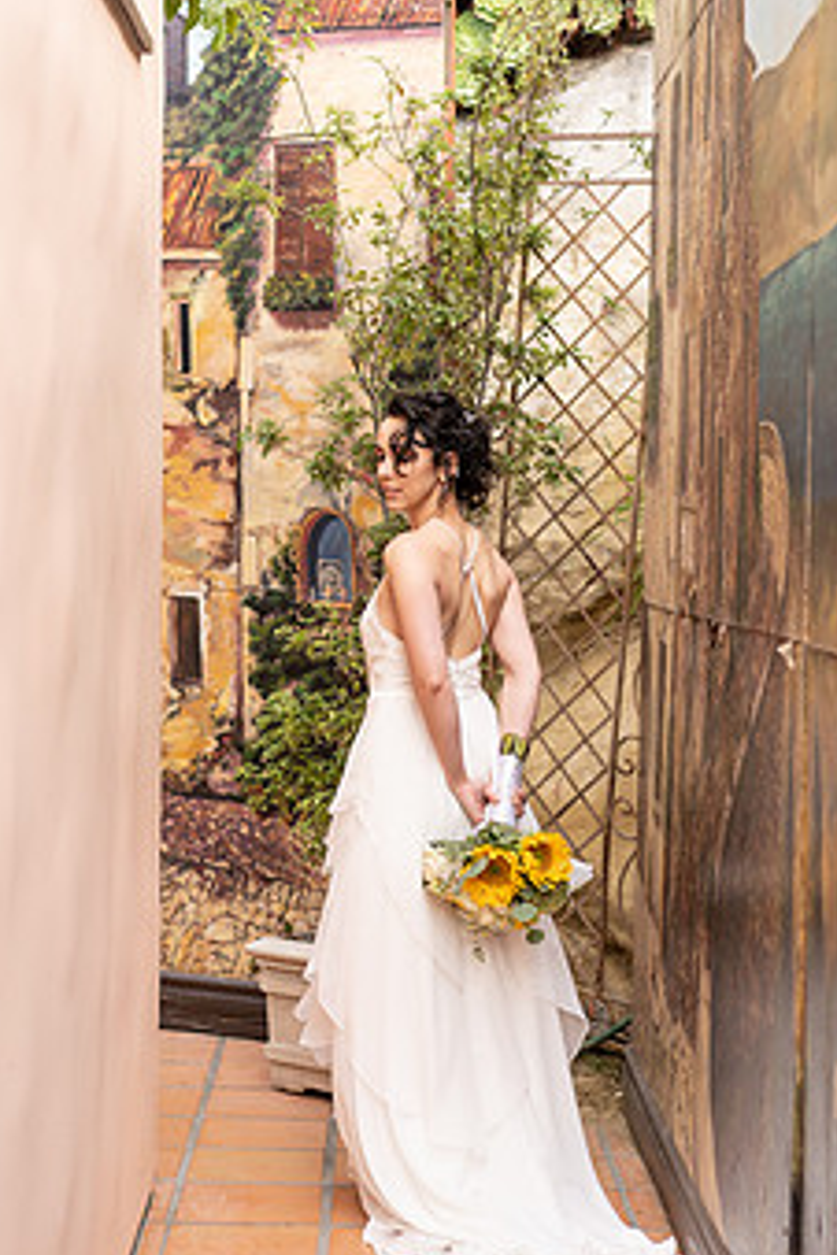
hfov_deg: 18.7
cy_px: 500
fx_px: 2546
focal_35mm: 73
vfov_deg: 27.6
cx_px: 456
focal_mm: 55
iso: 320
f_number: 2.5
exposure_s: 1/500
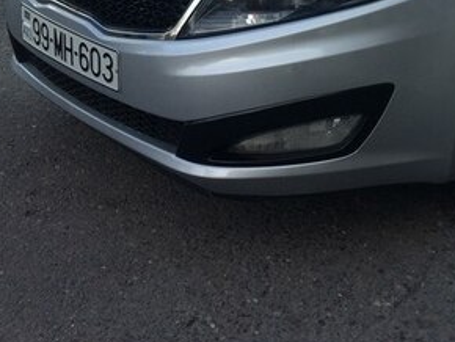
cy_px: -26
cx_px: 442
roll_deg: -1.7
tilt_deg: -18.8
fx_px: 868
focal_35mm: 66
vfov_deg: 21.3
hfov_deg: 27.8
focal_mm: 4.15
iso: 32
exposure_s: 1/774
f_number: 2.2
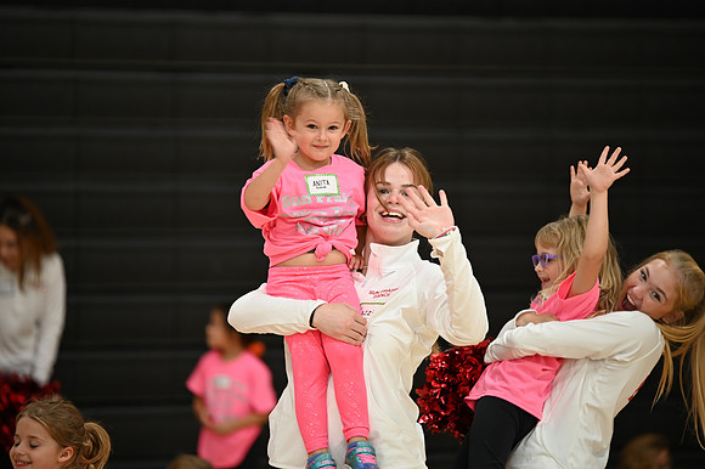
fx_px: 3914
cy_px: 234
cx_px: 352
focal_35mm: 200
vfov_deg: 6.9
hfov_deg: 10.3
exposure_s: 1/100
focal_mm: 200
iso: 800
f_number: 2.8
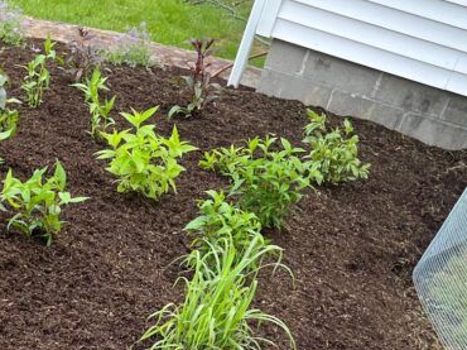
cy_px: 374
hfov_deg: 26.3
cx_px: 59
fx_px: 971
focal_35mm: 72
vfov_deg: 19.6
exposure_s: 1/198
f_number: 1.5
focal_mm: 5.7
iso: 40
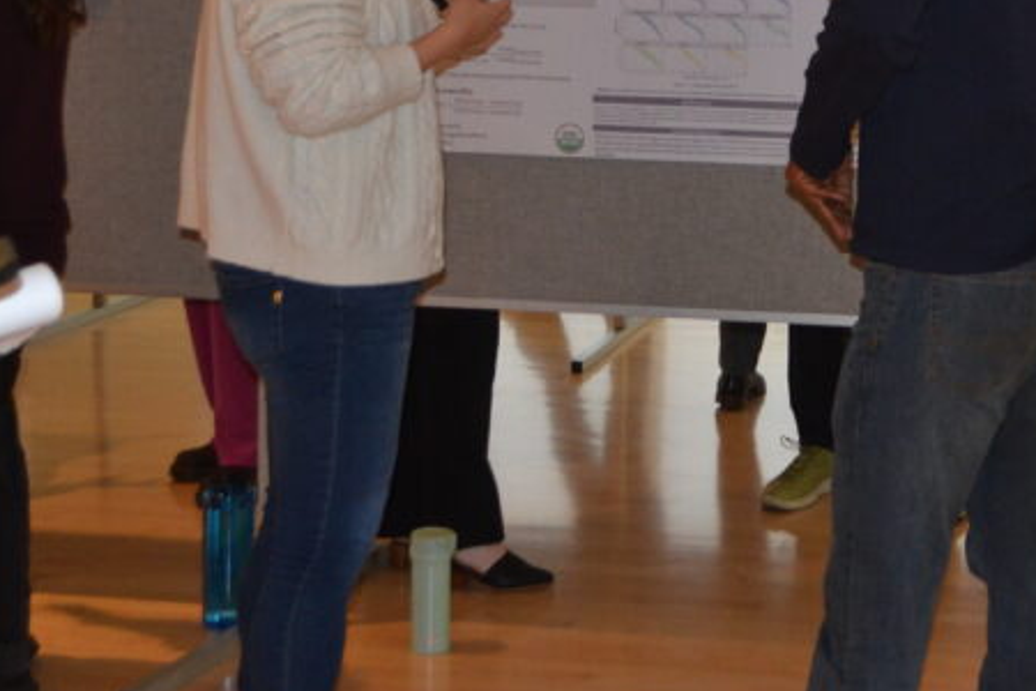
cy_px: -84
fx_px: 2360
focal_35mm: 82
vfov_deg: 16.1
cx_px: 988
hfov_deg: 23.9
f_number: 4
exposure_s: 1/60
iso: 900
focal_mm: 24
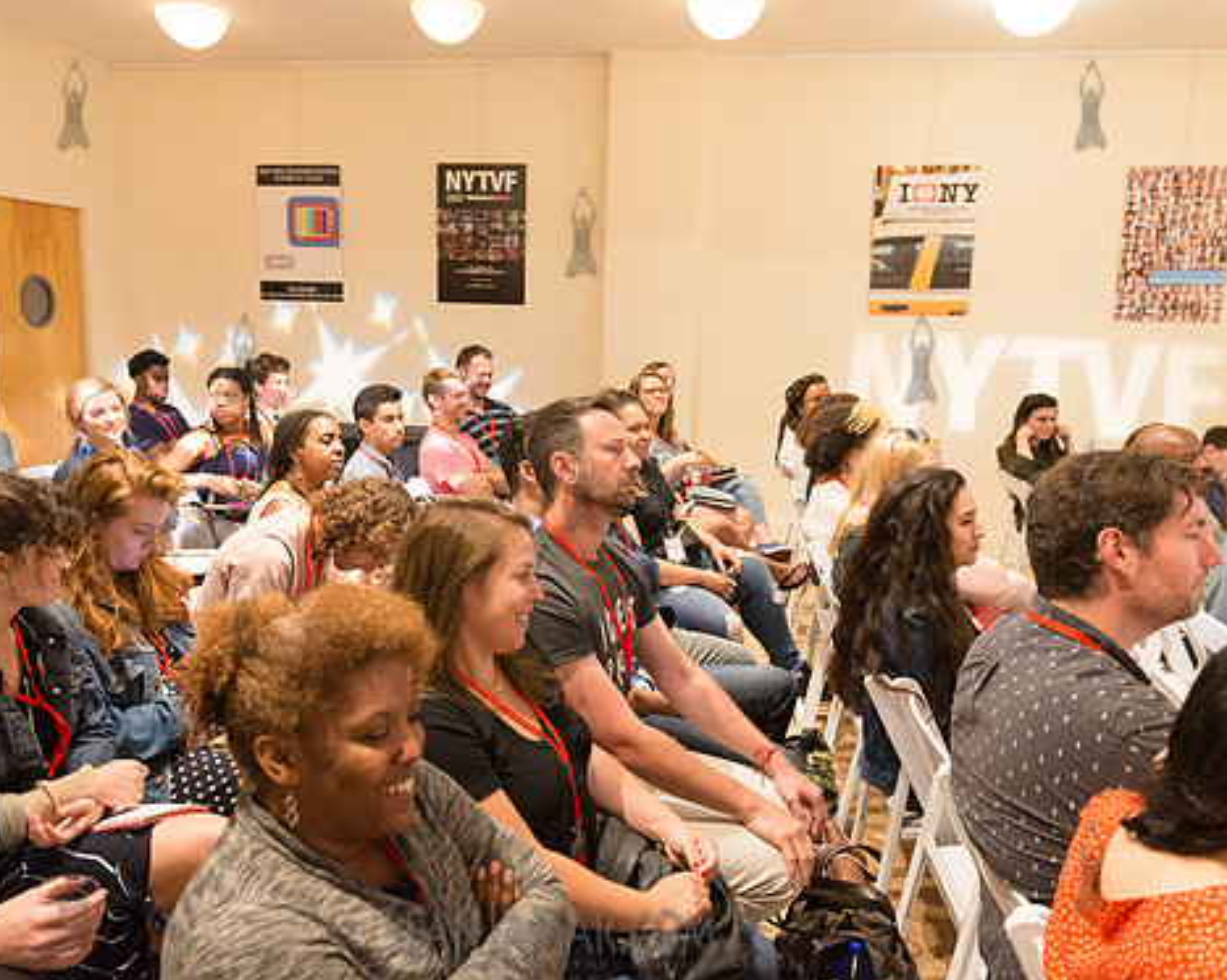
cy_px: 485
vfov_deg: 51.5
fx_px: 1016
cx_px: 581
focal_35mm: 28
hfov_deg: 62.2
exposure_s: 1/40
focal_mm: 24
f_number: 4
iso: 2500
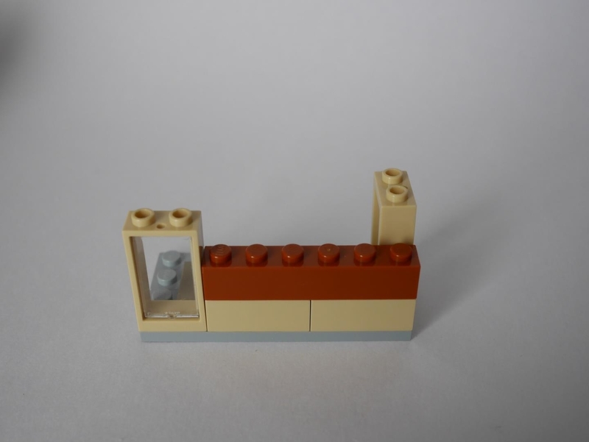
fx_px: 681
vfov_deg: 36.0
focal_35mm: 40
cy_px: 221
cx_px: 294
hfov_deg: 46.8
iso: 640
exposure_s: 1/60
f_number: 5
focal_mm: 20
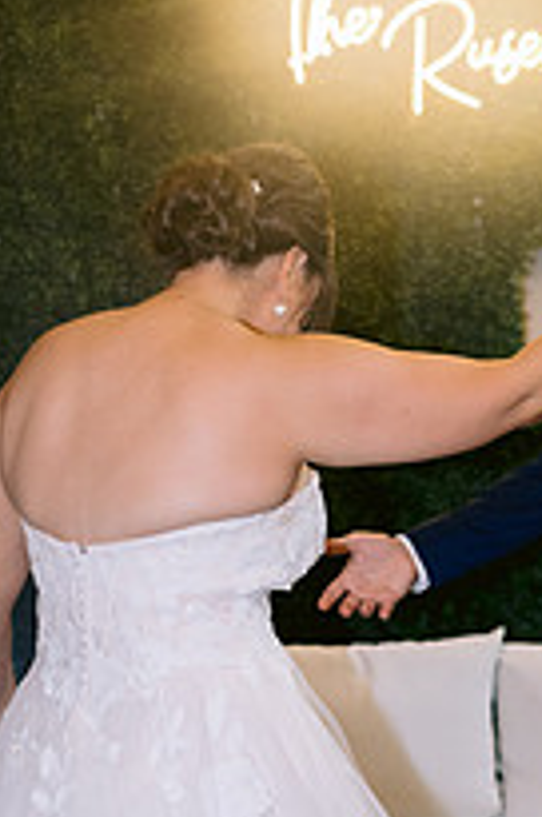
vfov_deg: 25.7
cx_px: 466
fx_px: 1745
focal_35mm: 77
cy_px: 693
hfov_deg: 17.4
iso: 800
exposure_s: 1/125
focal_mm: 35
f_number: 2.2
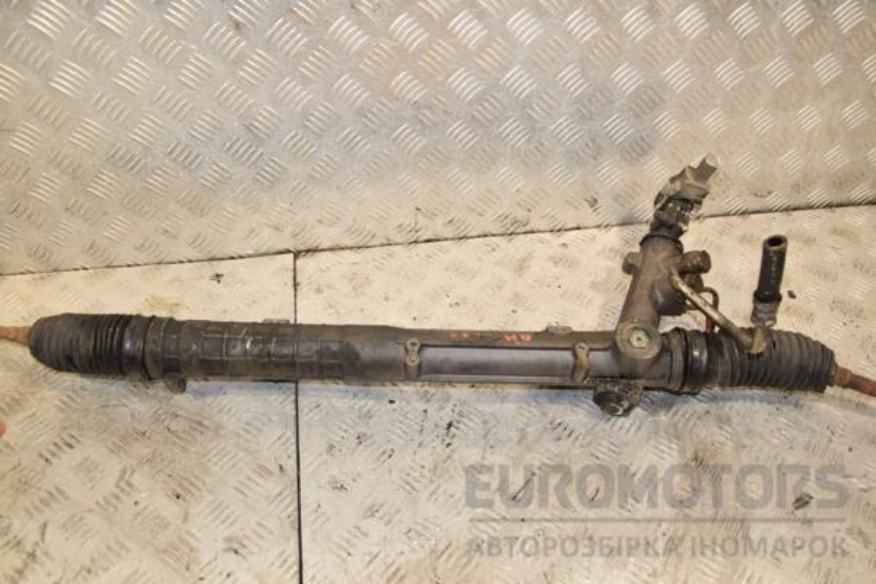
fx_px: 803
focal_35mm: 33
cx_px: 438
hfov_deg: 57.2
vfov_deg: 40.0
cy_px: 292
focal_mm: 22
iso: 800
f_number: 6.3
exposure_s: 1/200
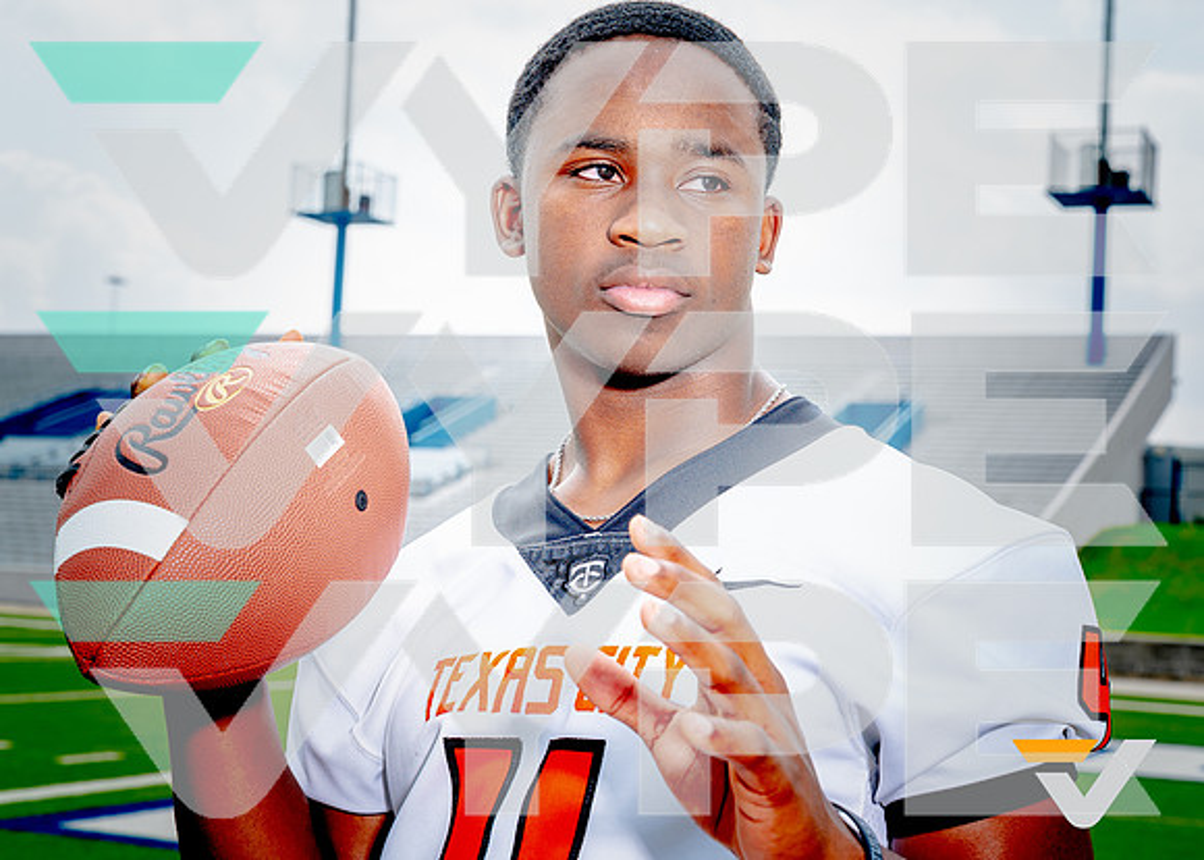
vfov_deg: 24.6
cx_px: 598
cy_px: 430
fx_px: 1968
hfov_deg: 34.0
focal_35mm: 58
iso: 100
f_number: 8
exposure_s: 1/125
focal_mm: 55
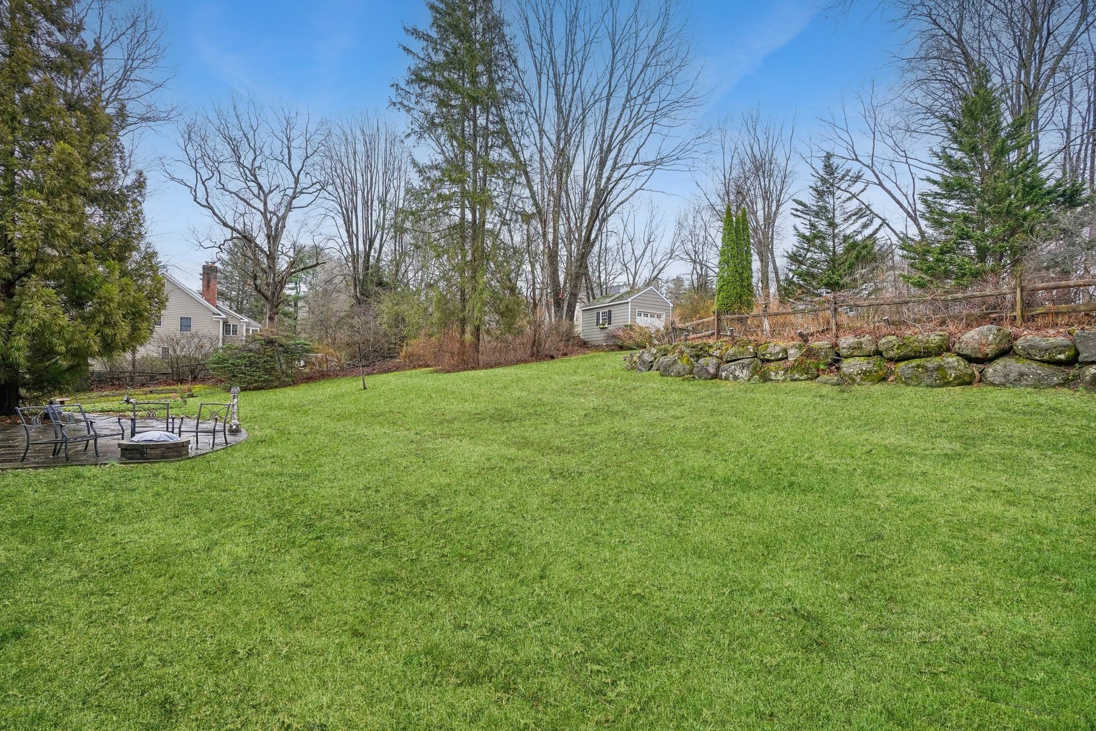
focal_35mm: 16
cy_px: 366
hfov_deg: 96.7
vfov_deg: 73.7
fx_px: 487
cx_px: 548
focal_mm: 16
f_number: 5.6
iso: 400
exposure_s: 1/125
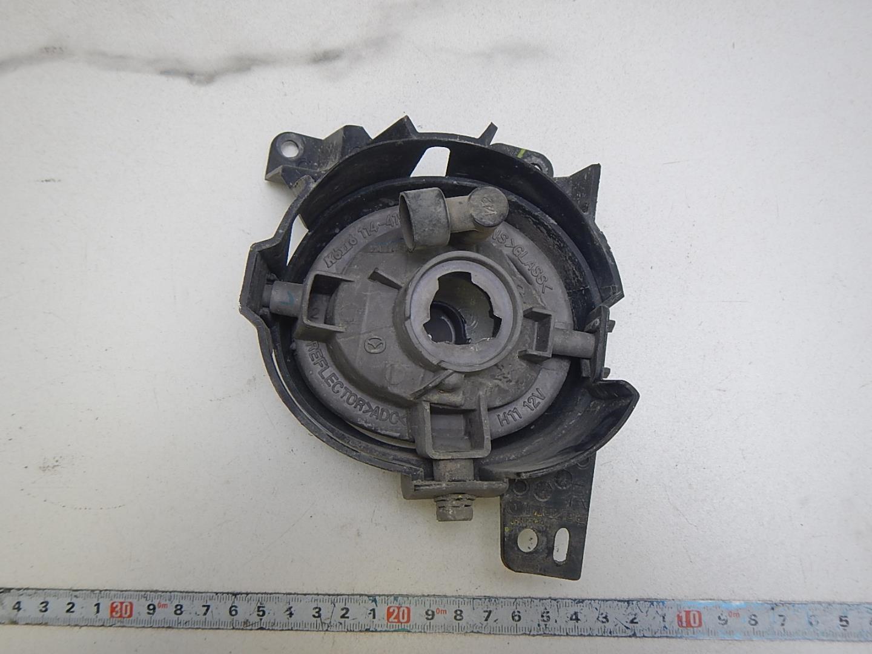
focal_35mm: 33
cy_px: 327
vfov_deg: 42.9
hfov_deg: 55.4
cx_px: 436
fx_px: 831
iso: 125
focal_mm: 5.9
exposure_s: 1/30
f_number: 3.9
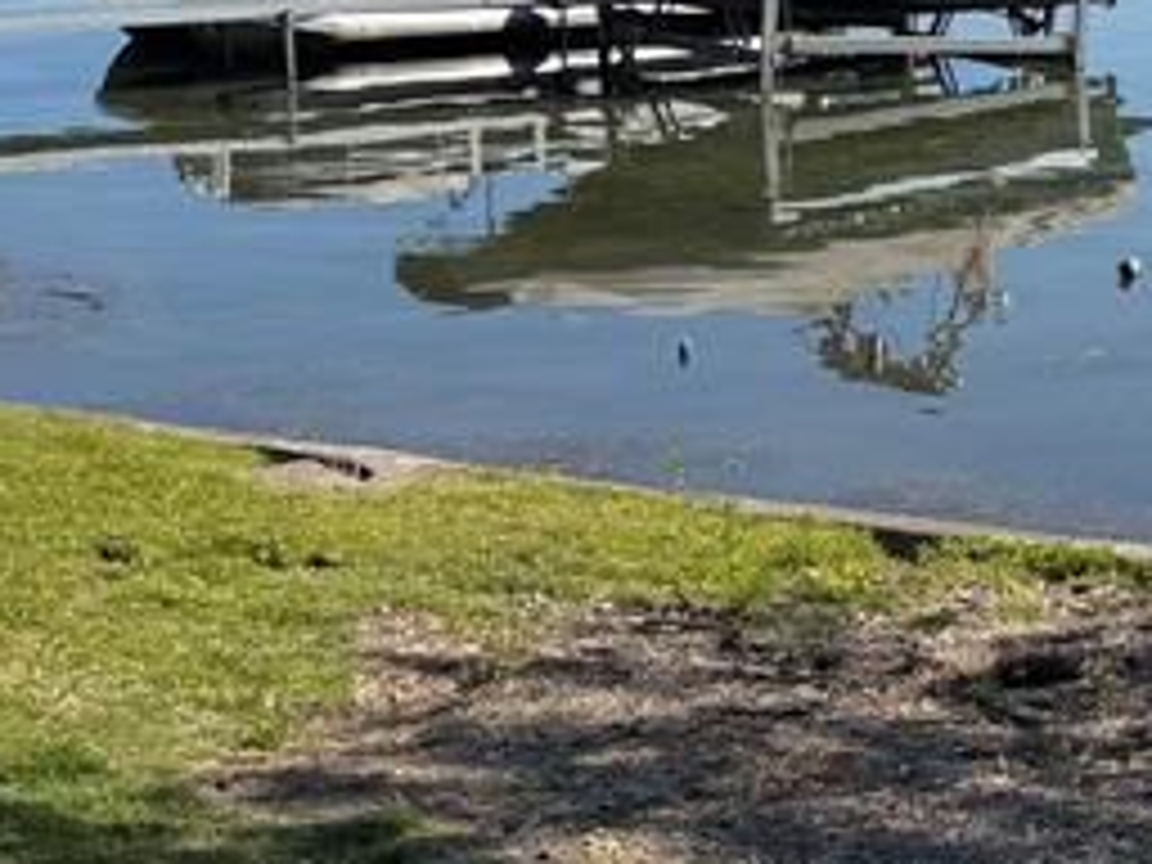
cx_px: 1476
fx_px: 3195
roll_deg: -0.4
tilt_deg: -6.6
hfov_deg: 19.0
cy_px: 32
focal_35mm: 96
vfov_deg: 15.2
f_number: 1.78
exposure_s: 1/4975
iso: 80
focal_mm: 6.76
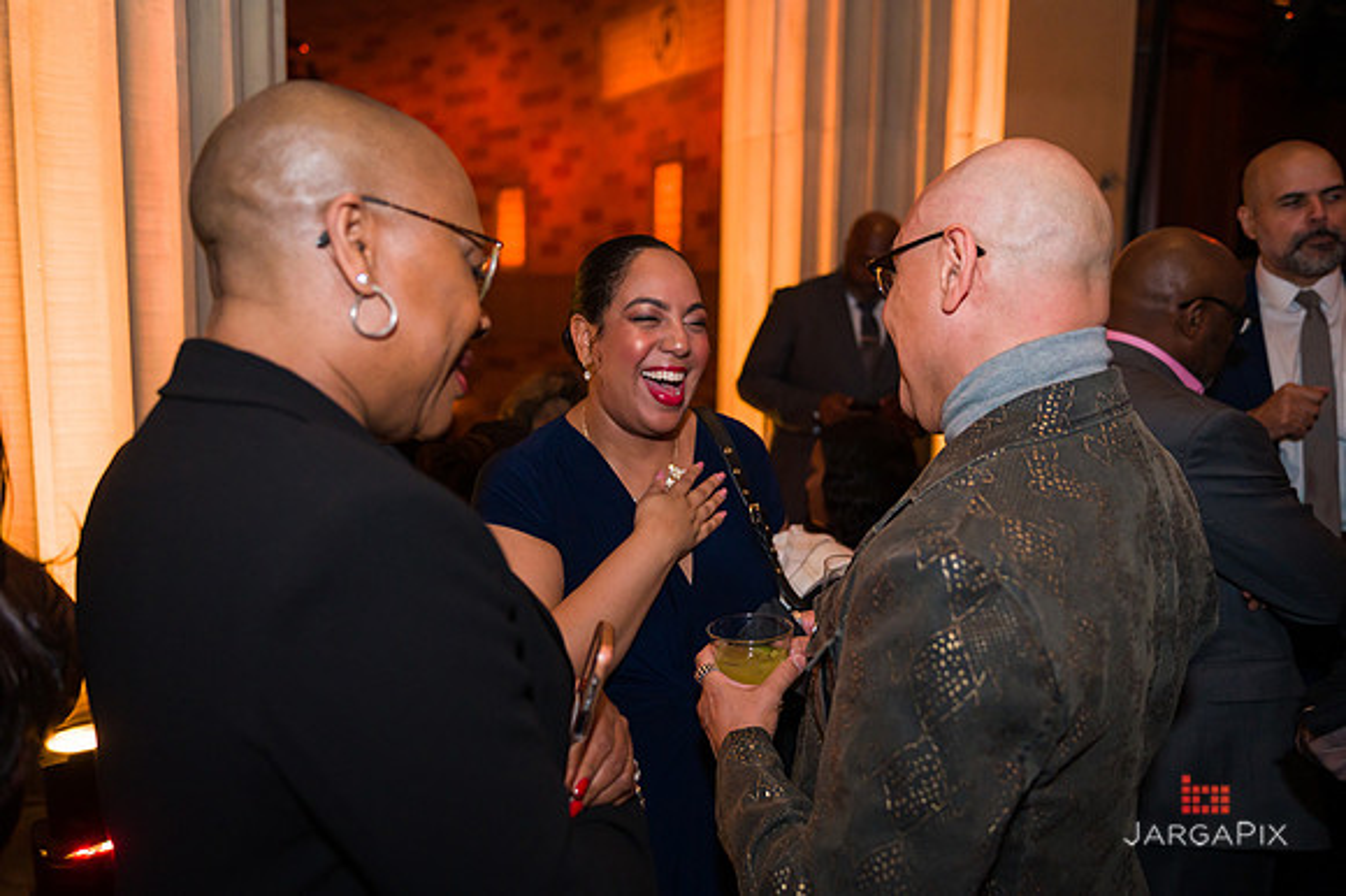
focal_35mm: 31
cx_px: 673
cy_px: 448
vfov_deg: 42.3
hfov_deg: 60.3
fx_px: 1158
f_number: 3.2
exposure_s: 1/200
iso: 1600
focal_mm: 31
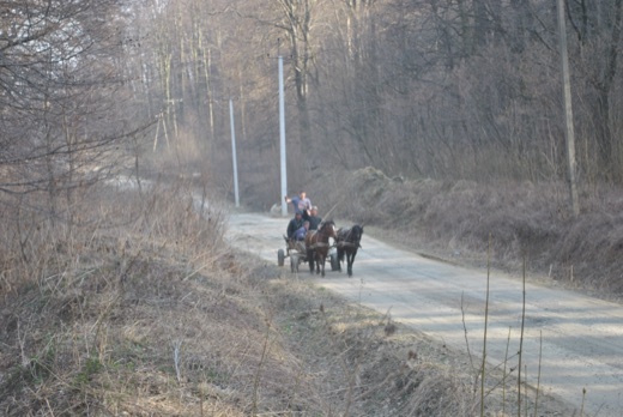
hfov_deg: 24.6
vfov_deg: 16.6
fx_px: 1429
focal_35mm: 82
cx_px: 312
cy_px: 208
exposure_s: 1/125
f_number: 5.6
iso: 250
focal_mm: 55
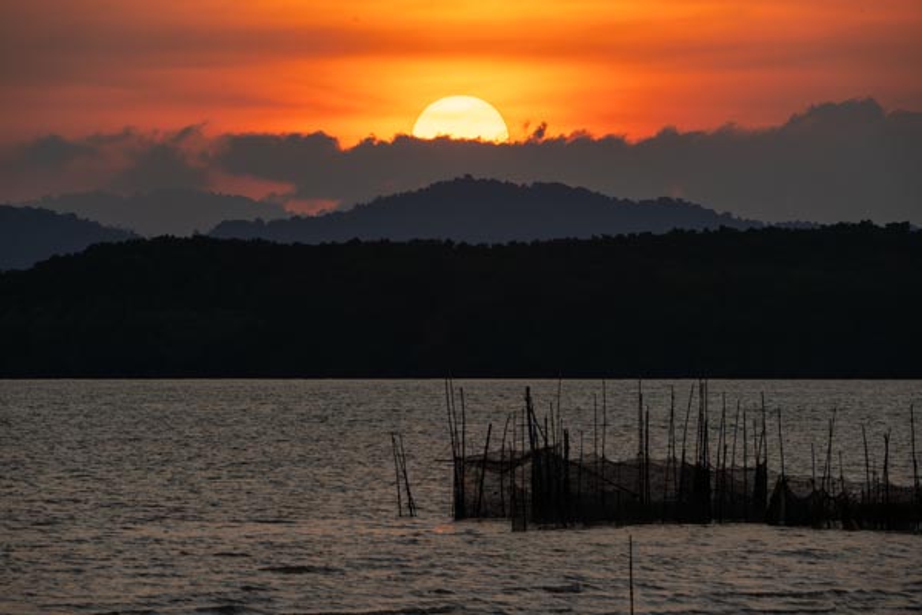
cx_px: 461
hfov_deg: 5.2
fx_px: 10244
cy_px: 308
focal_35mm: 400
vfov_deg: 3.4
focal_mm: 400
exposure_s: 1/400
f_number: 20
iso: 800
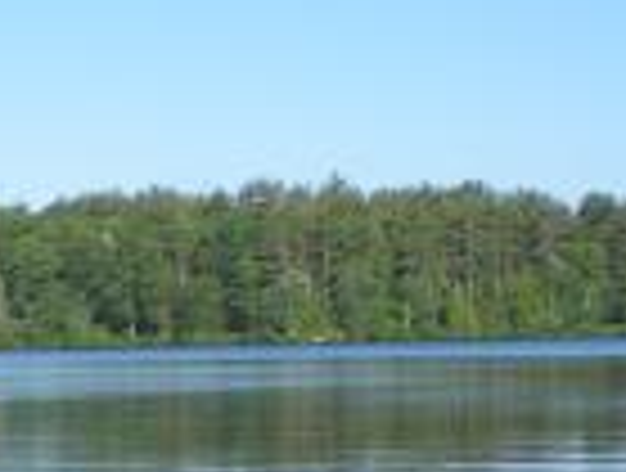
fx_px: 2865
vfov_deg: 9.3
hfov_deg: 12.3
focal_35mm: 158
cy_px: 584
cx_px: 23
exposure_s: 1/430
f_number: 4.6
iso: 64
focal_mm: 6.3
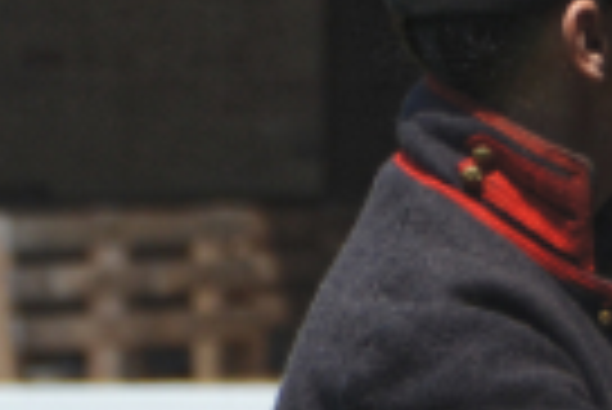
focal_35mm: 896
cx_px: 1966
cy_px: 1054
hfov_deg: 2.3
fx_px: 15248
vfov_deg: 1.5
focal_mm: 122
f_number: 5.6
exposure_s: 1/1000
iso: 200
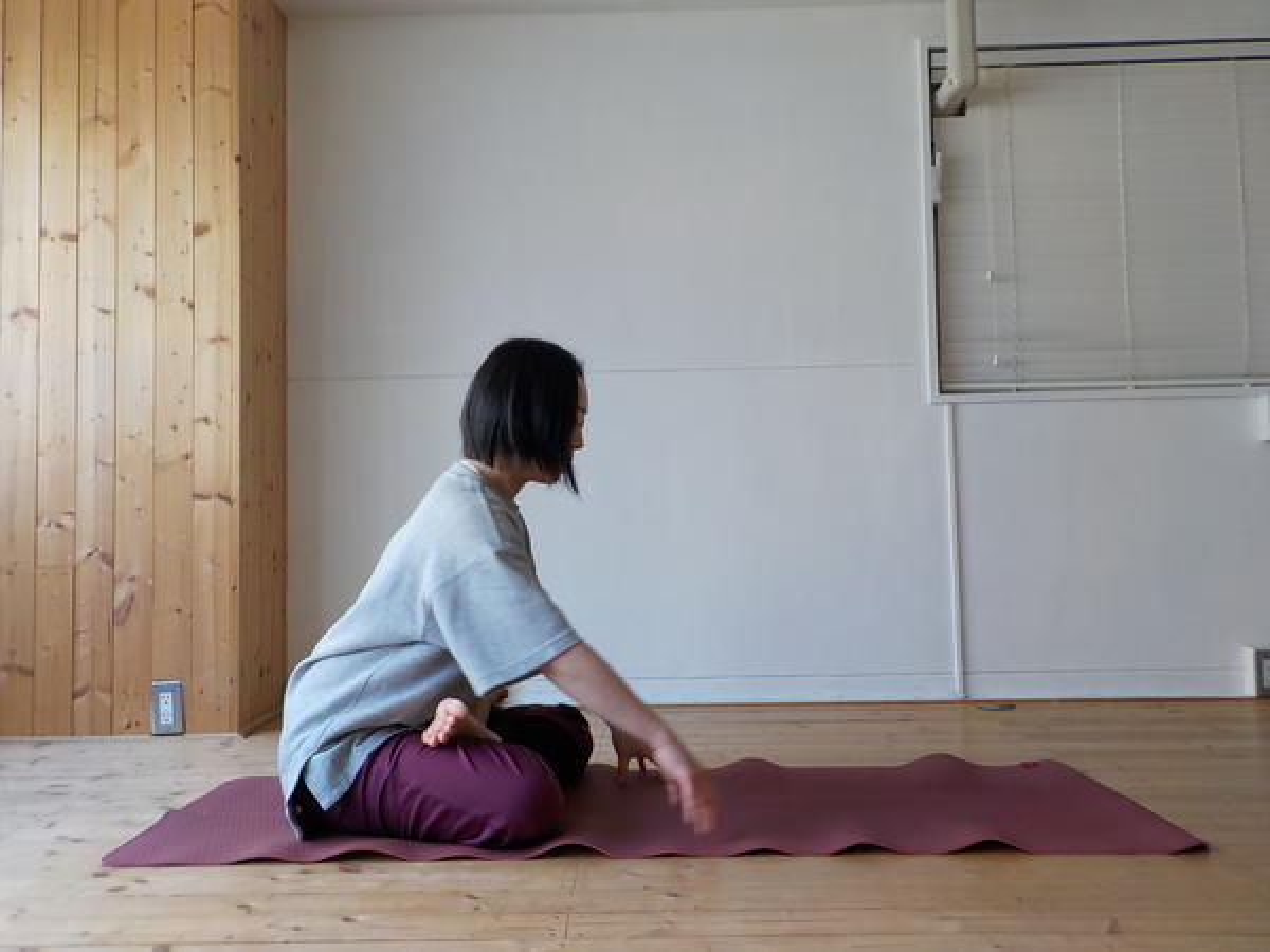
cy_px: 476
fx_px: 1101
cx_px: 635
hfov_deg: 60.0
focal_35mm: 30
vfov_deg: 46.8
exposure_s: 1/30
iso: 125
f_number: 3.3
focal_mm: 4.1
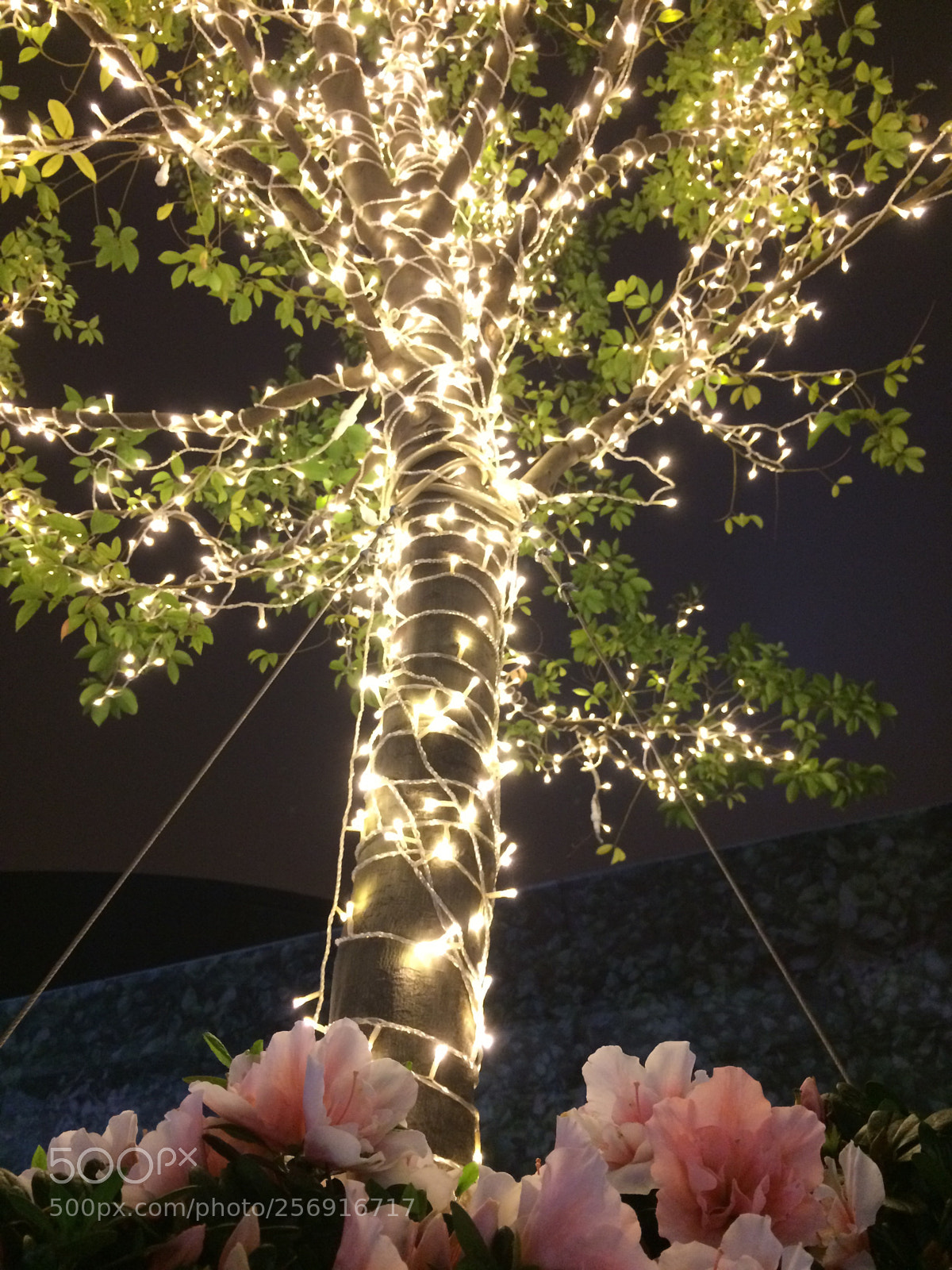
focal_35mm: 29
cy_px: 635
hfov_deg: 48.2
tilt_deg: +40.6
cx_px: 476
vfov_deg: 61.7
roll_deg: +4.2
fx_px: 1063
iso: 320
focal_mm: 4.15
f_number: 2.2
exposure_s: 1/20
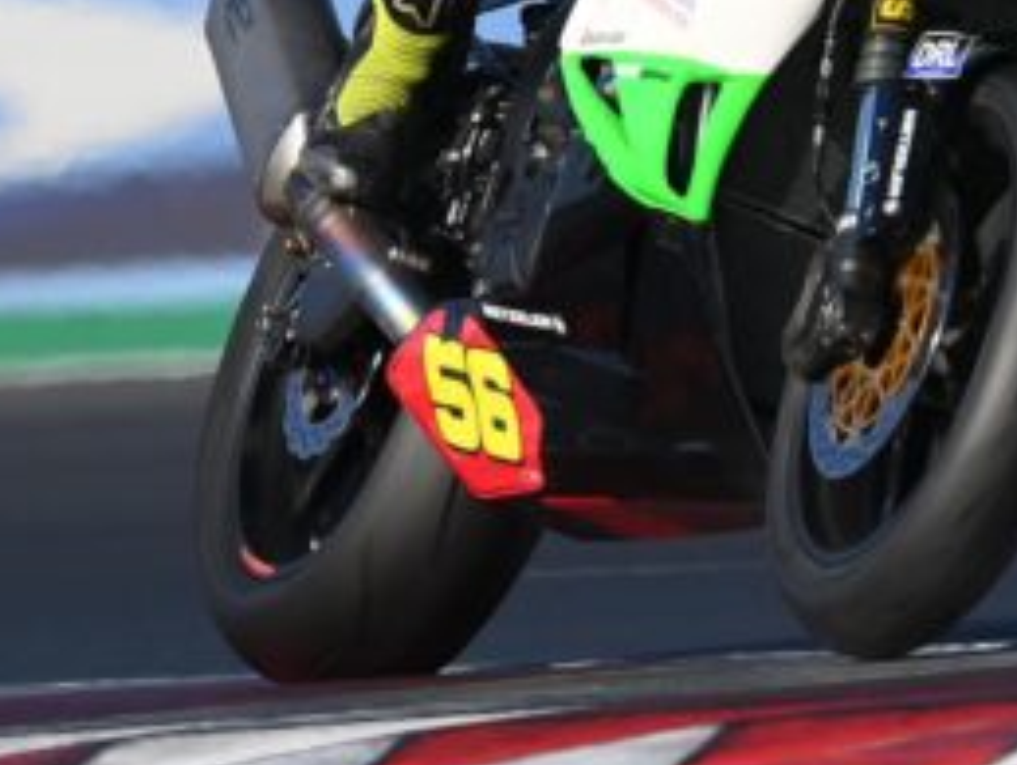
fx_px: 62812
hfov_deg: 0.9
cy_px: -75
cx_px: 1096
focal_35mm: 2135
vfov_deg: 0.7
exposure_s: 1/1250
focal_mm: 500
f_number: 5.6
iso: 200
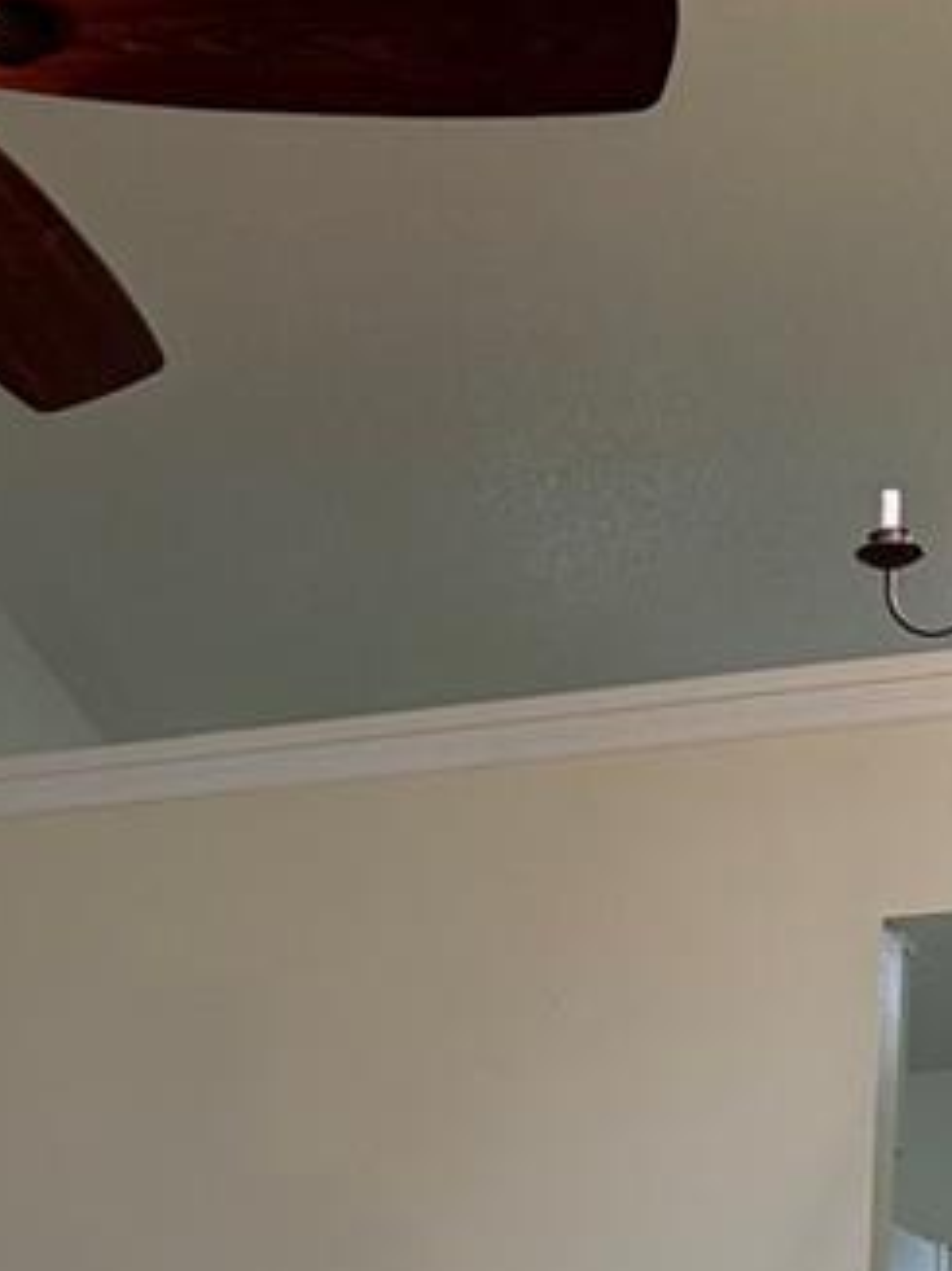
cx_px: 295
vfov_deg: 20.0
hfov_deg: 16.7
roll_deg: -1.6
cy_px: 1765
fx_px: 3229
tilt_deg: -1.0
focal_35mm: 88
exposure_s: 1/120
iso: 250
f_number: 1.78
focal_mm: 6.76
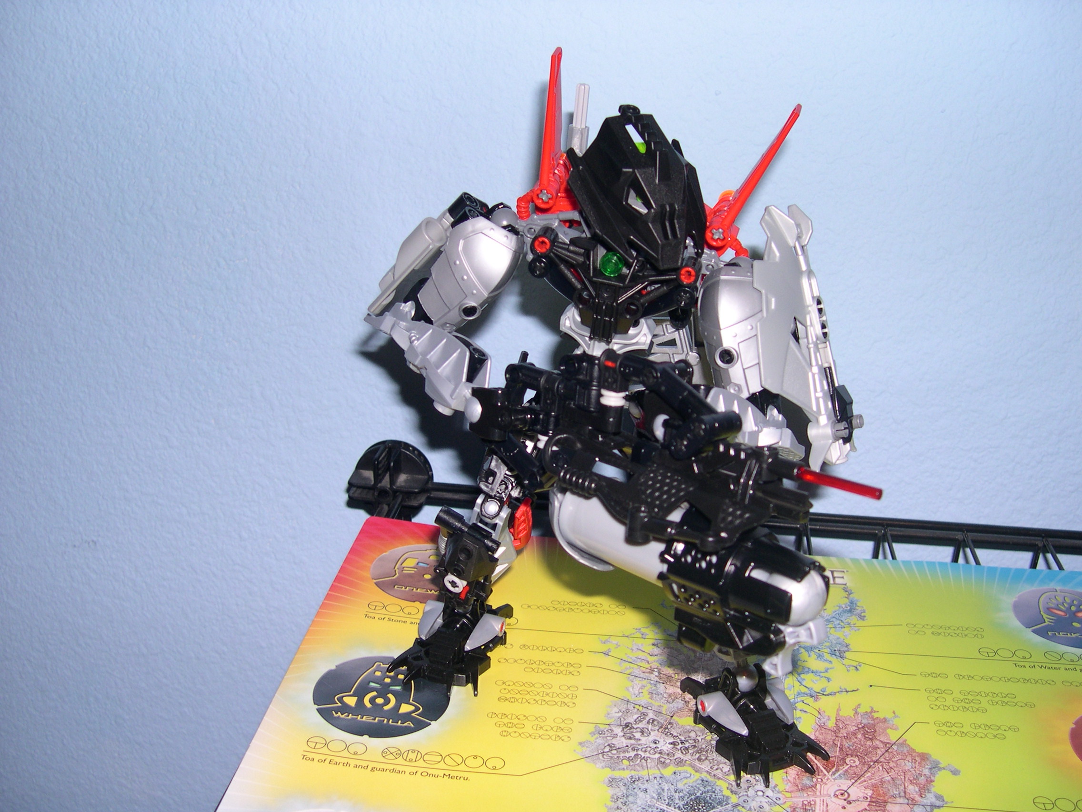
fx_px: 1188
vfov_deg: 37.7
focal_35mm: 38
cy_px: 406
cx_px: 541
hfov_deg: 49.0
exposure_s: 1/60
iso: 100
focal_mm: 8
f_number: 2.8
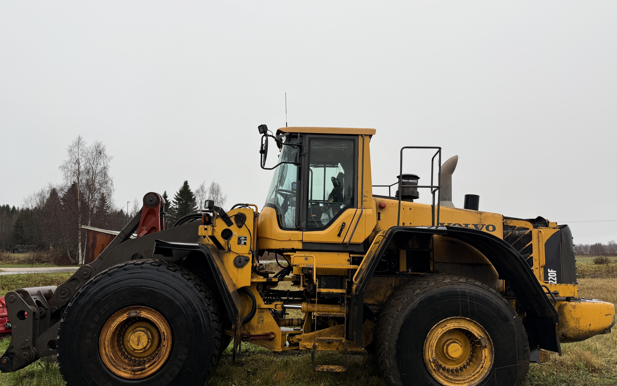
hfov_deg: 70.4
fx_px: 437
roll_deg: +0.5
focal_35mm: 26
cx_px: 307
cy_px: 205
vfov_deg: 47.6
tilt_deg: +6.5
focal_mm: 6.76
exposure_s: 1/172
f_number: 1.78
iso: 64
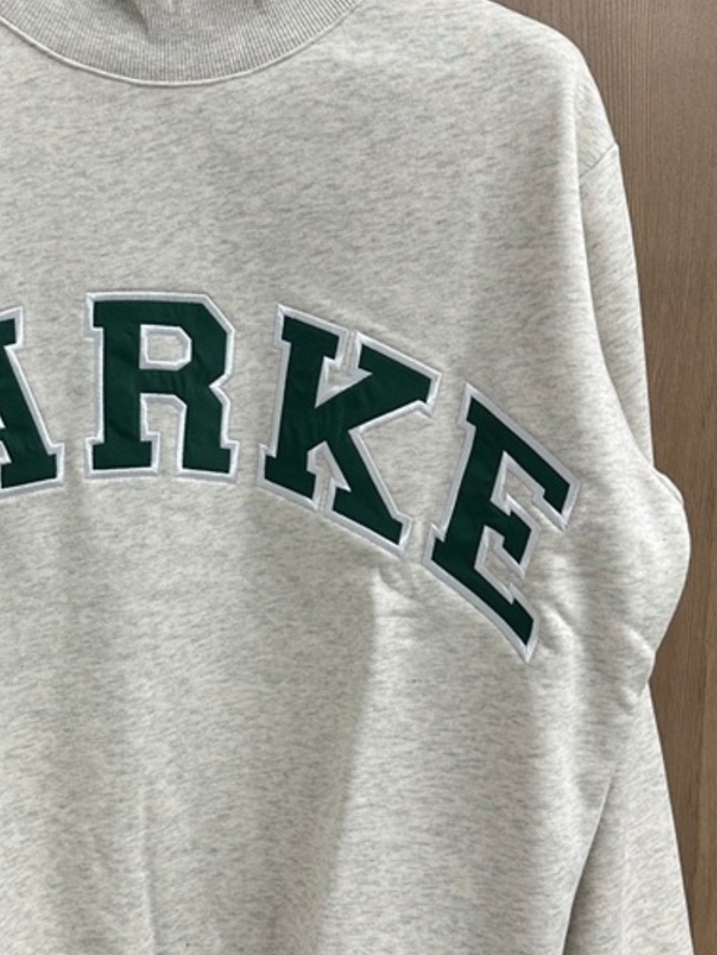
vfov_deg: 38.6
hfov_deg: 29.1
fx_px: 1353
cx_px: 152
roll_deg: +0.6
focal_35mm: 49
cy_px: 599
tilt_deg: -9.4
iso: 125
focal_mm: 6.86
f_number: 1.78
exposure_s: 1/50
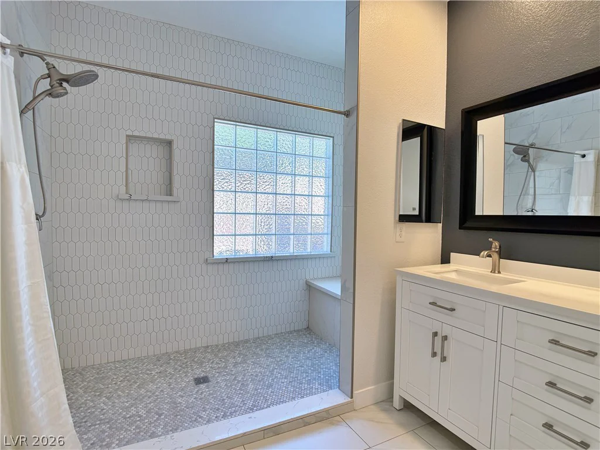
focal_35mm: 24
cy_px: 225
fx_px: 416
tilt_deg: -5.5
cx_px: 300
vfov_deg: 56.8
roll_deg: +1.1
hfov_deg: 71.6
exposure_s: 1/260
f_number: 1.78
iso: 100
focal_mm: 6.76
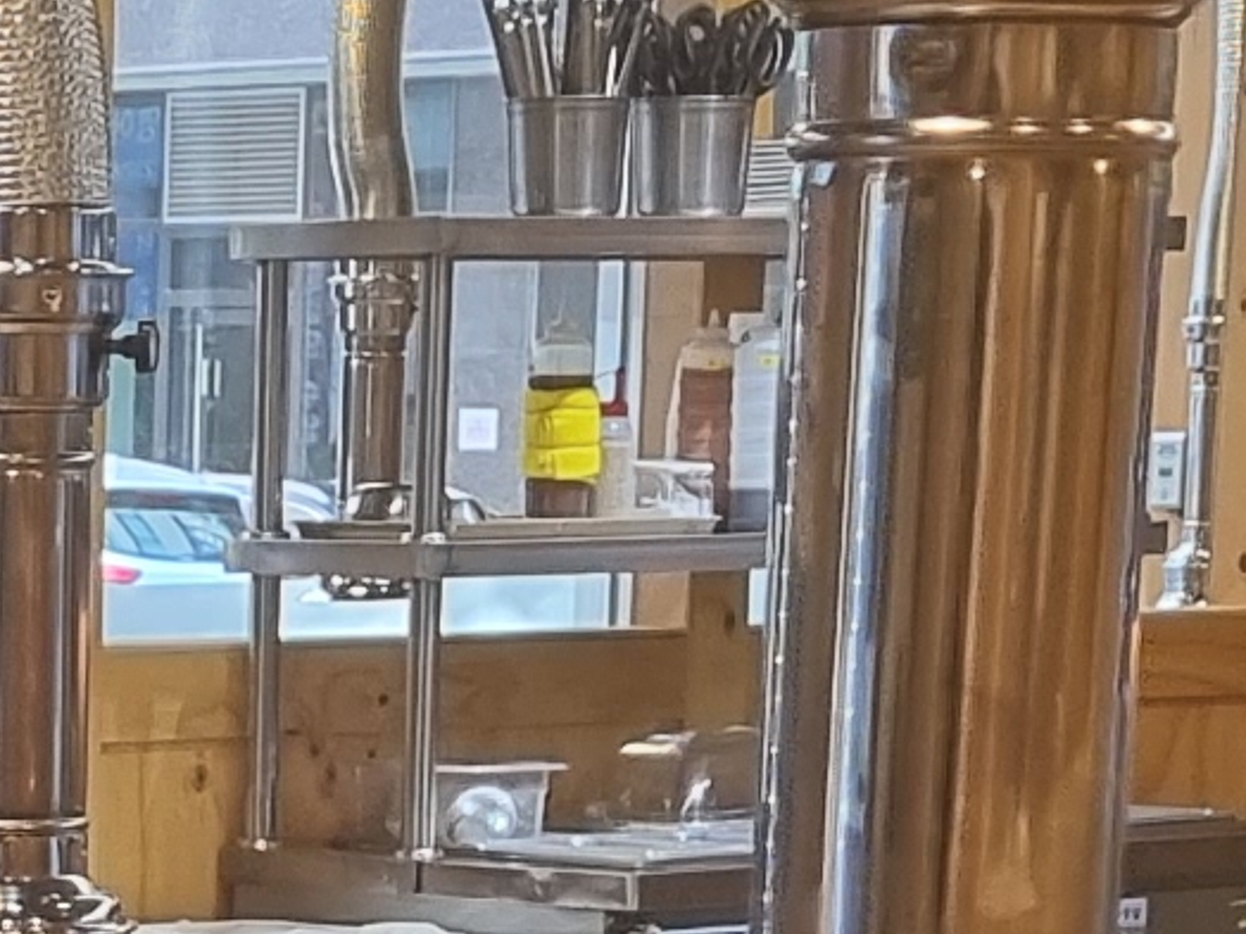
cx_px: -454
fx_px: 7199
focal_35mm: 200
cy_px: 2282
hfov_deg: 9.7
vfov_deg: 7.0
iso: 200
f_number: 1.8
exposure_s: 1/120
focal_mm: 5.4
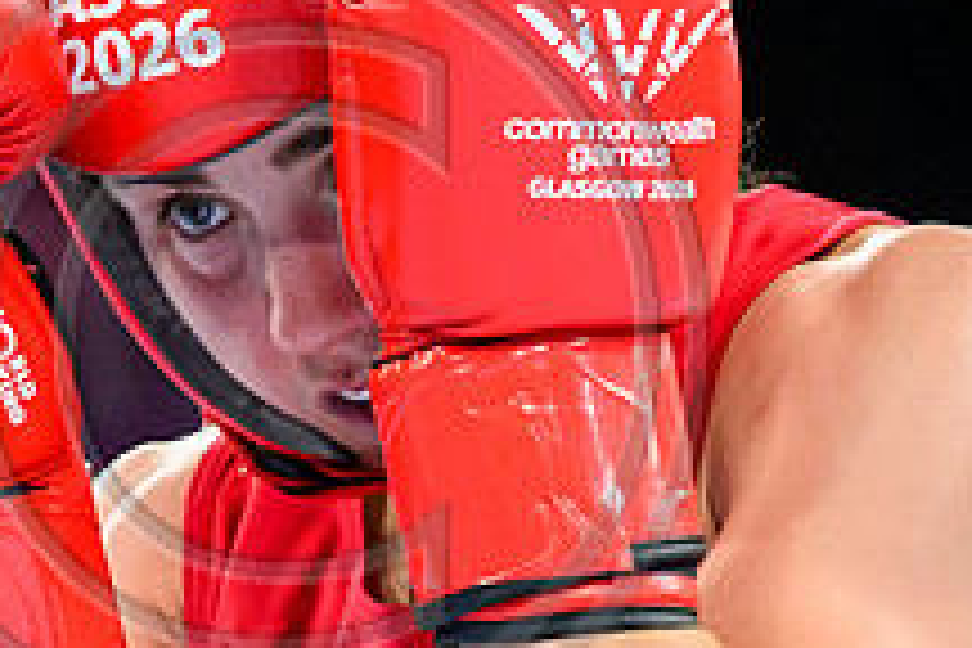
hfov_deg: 3.4
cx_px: -115
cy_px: 730
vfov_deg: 2.3
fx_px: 16118
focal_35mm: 597
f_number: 3.2
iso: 2500
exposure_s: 1/1600
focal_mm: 99
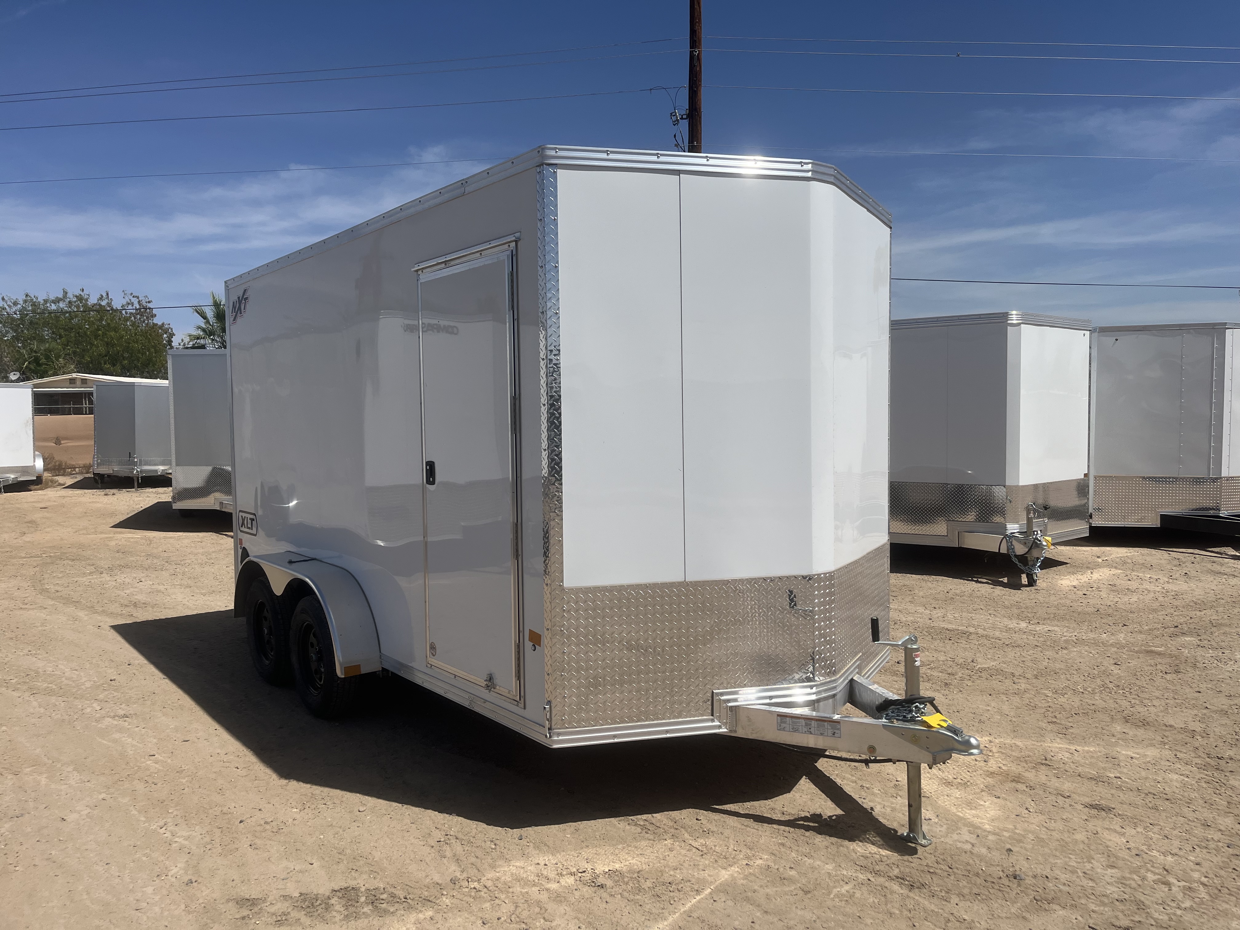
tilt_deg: -3.1
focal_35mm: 26
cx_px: 620
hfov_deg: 67.3
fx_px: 931
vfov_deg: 53.1
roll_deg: +0.5
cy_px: 465
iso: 50
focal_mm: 5.1
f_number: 1.6
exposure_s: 1/7874
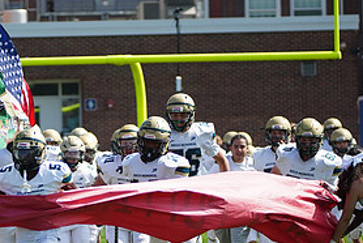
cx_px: 76
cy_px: 163
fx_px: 2523
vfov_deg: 5.5
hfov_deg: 8.2
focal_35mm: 250
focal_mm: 120
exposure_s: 1/4000
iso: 400
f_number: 2.8
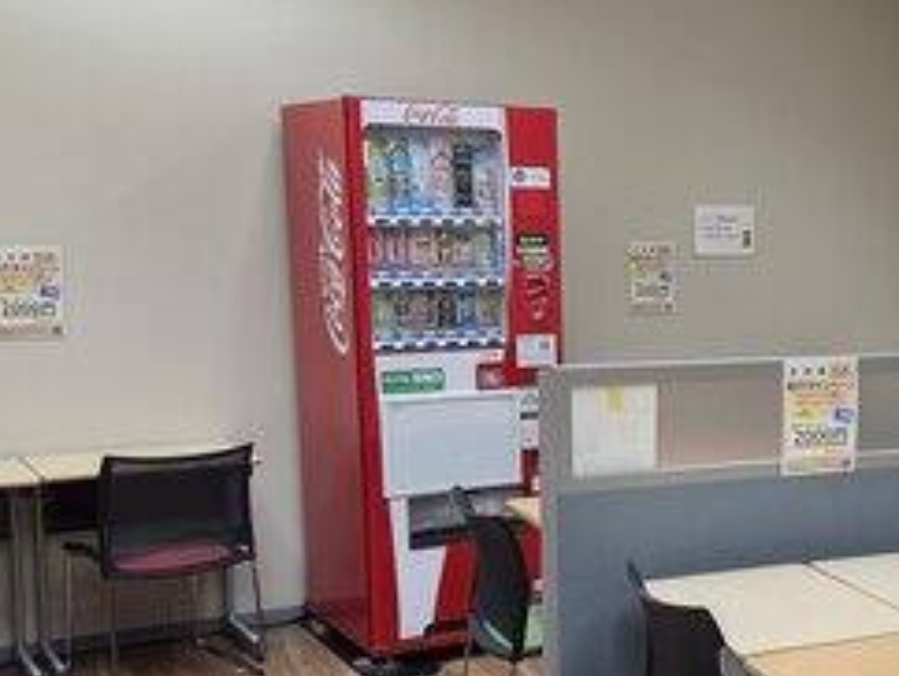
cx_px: 847
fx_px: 1482
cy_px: 457
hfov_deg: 31.8
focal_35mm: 57
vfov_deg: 25.6
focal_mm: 5.4
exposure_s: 1/100
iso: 200
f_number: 1.8
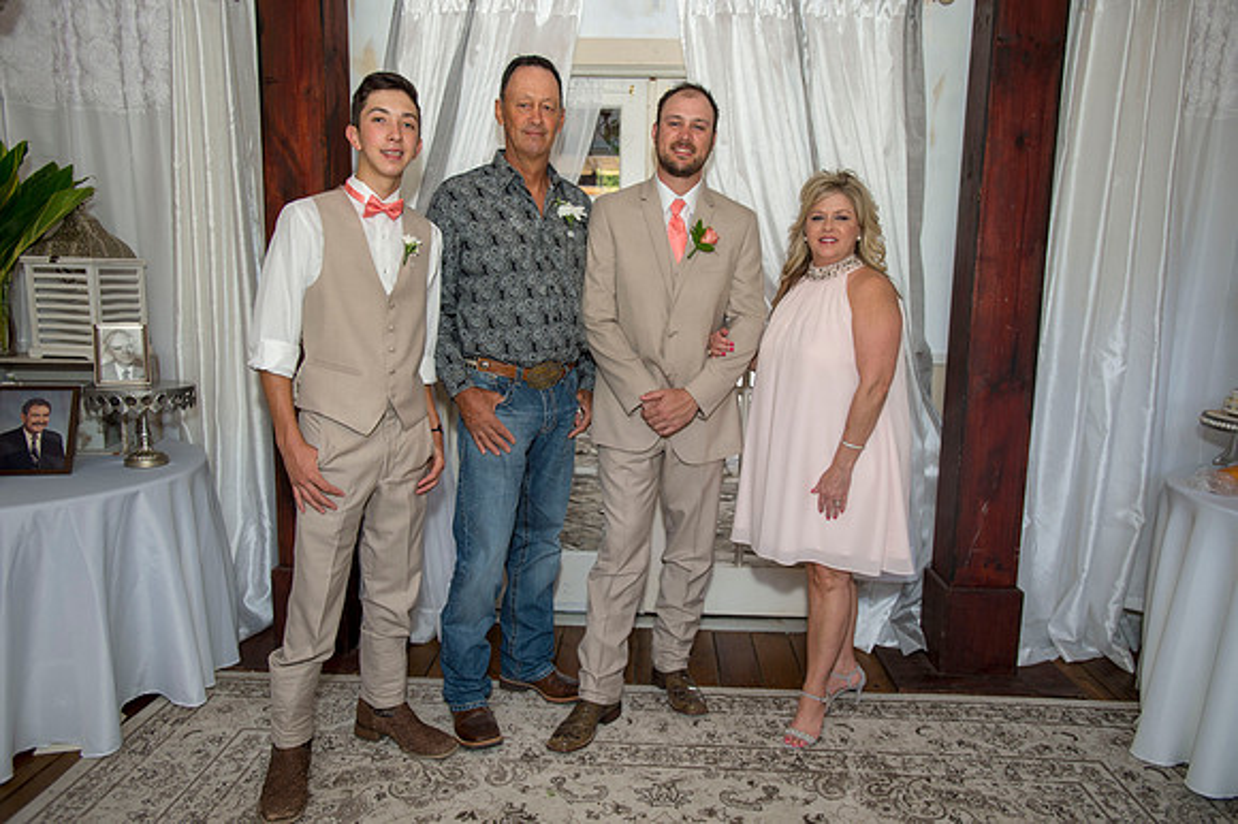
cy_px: 412
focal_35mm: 25
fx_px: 859
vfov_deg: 51.2
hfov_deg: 71.5
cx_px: 619
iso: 200
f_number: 3.2
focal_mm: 25
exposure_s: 1/100
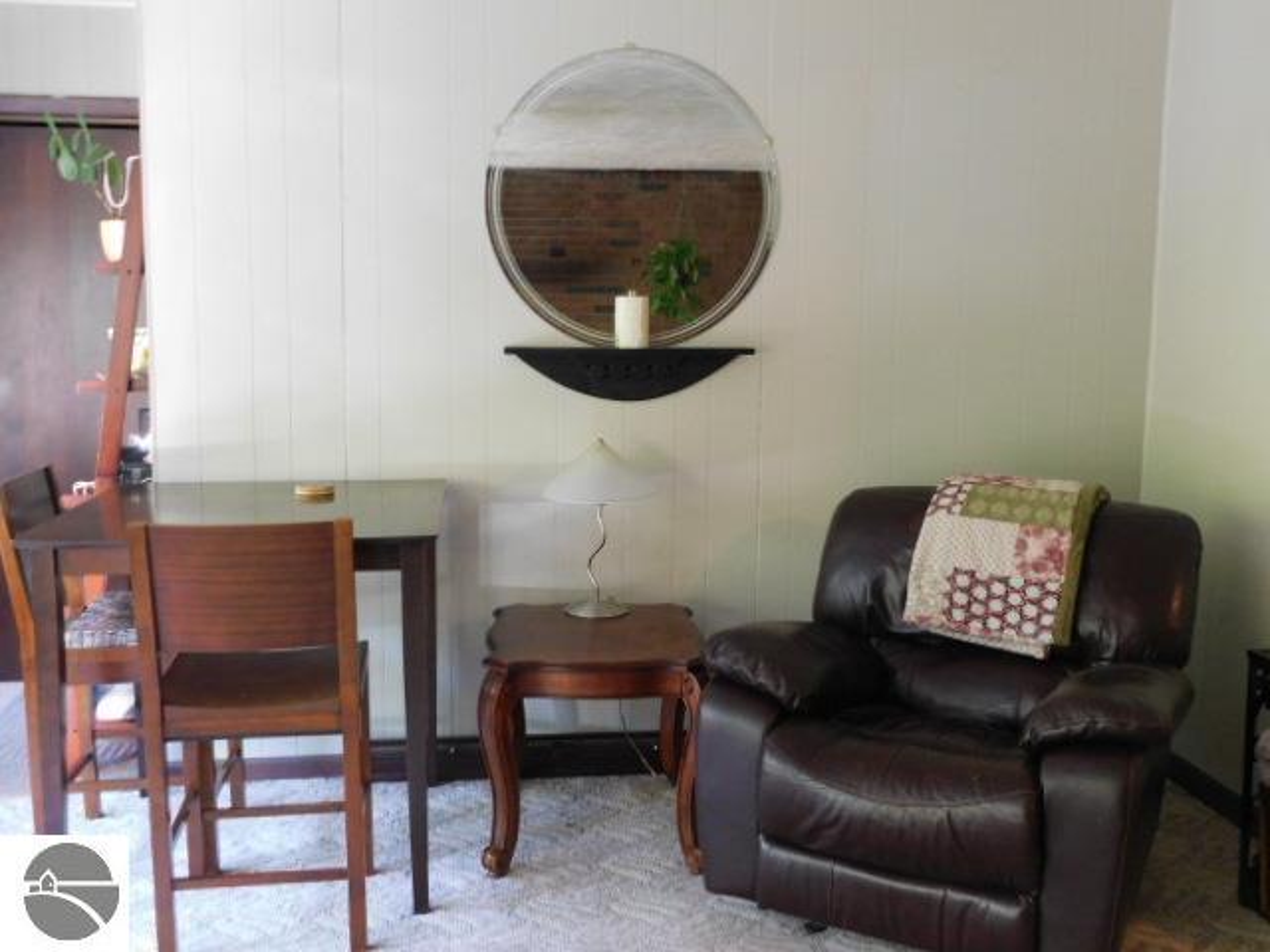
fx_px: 1321
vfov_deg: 39.7
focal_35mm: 36
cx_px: 635
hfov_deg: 51.4
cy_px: 476
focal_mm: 6.3
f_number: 3.5
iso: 400
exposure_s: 1/13
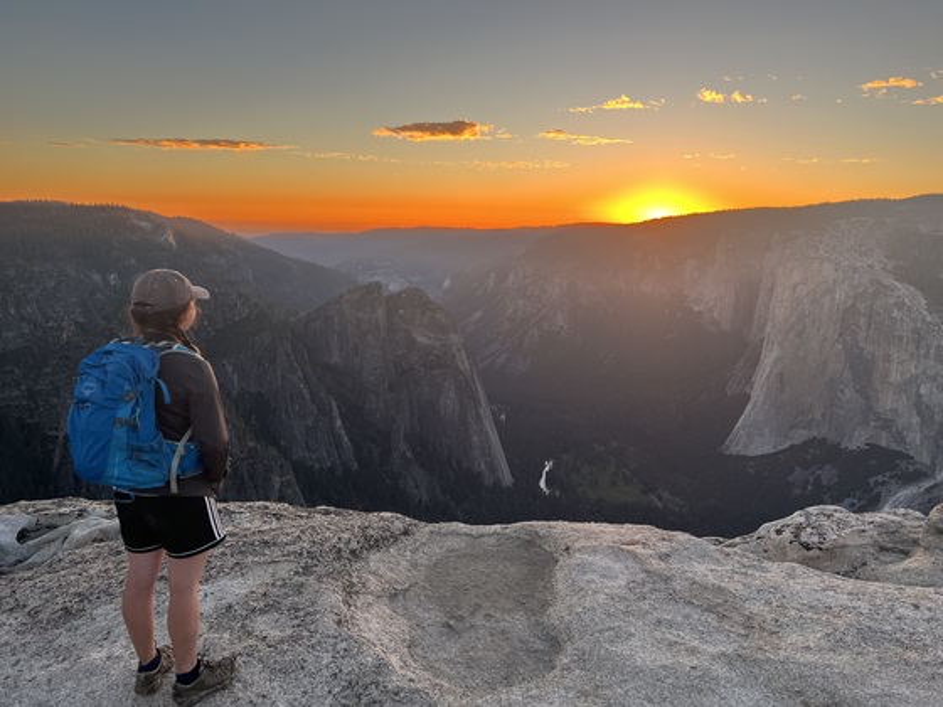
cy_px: 354
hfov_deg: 67.3
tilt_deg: -11.3
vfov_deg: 53.1
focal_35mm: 26
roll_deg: -1.2
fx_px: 708
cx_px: 472
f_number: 1.5
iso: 50
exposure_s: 1/392
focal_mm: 5.7
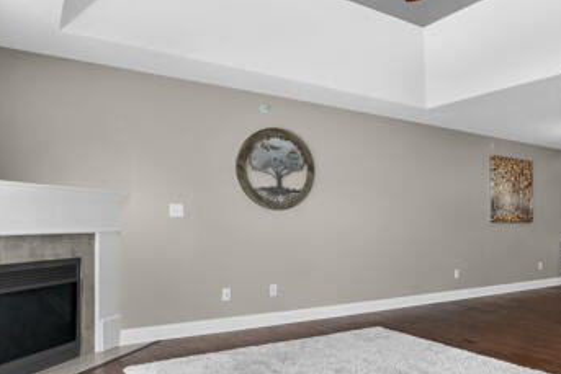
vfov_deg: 46.3
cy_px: 219
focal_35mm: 28
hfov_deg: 62.3
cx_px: 409
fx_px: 436
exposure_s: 1/160
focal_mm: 16
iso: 640
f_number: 6.3
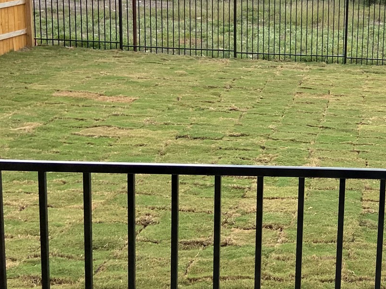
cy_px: 89
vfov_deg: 22.1
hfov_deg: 26.7
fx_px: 736
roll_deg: -3.6
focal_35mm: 66
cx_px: 441
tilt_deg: -10.7
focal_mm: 4.25
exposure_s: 1/1287
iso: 32
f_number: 1.8
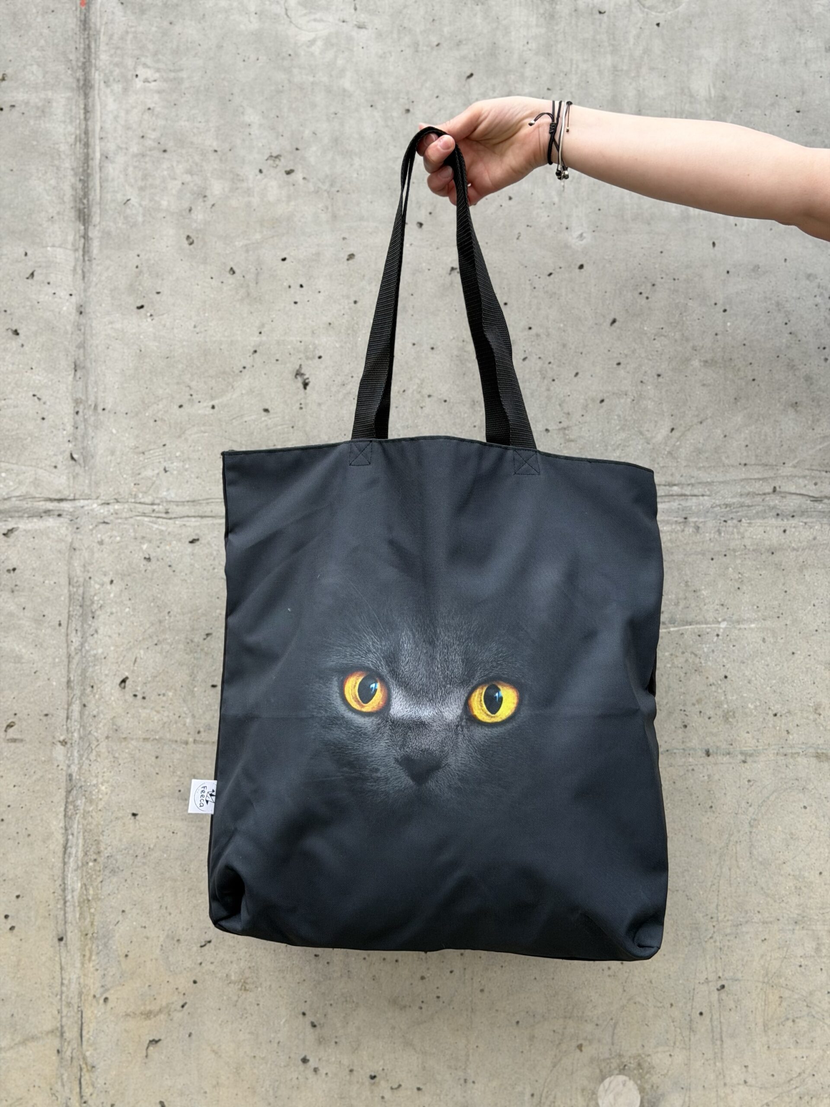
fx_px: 1535
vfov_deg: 39.7
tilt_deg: +4.1
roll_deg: +0.5
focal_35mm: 48
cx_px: 415
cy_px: 554
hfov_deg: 30.3
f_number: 1.78
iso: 64
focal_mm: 6.76
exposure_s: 1/561
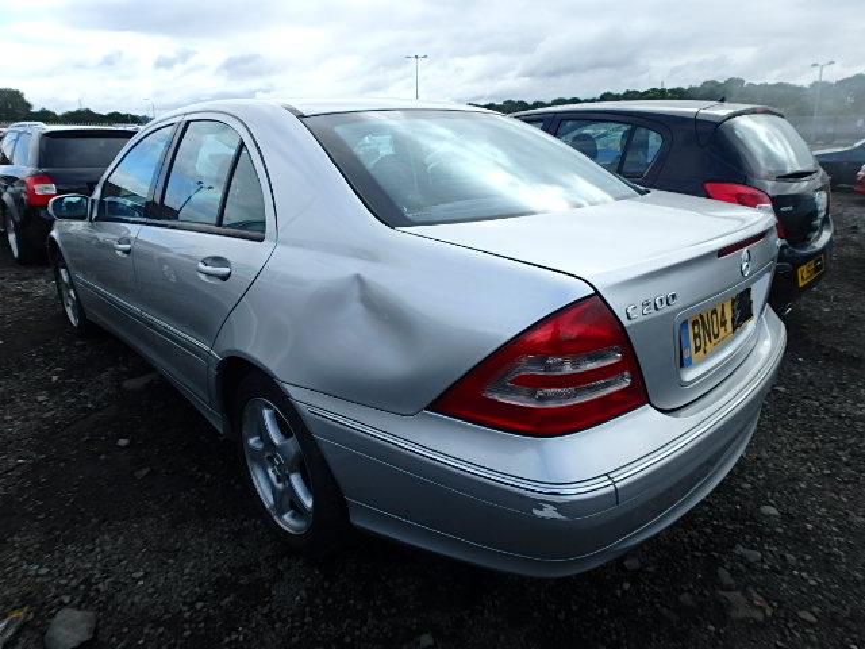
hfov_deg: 79.0
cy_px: 324
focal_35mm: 21
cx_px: 432
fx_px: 525
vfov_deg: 63.4
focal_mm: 3.7
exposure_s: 1/640
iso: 125
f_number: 3.5
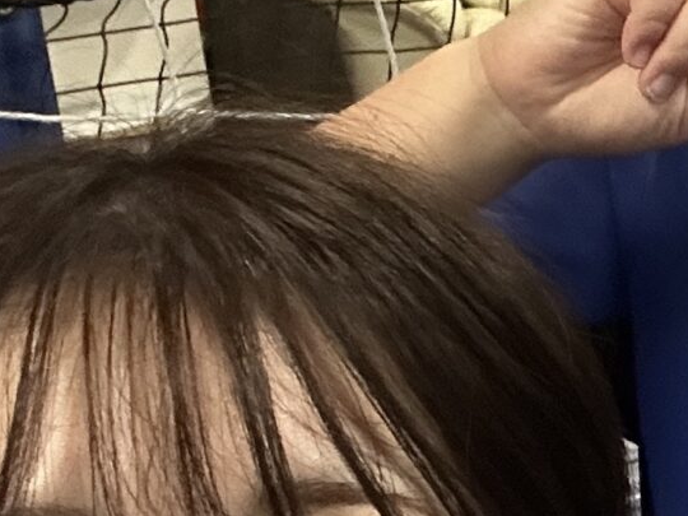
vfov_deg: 13.6
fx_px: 2166
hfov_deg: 15.8
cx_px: 1175
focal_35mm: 109
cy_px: 172
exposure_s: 1/37
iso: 400
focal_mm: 2.69
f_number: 1.9
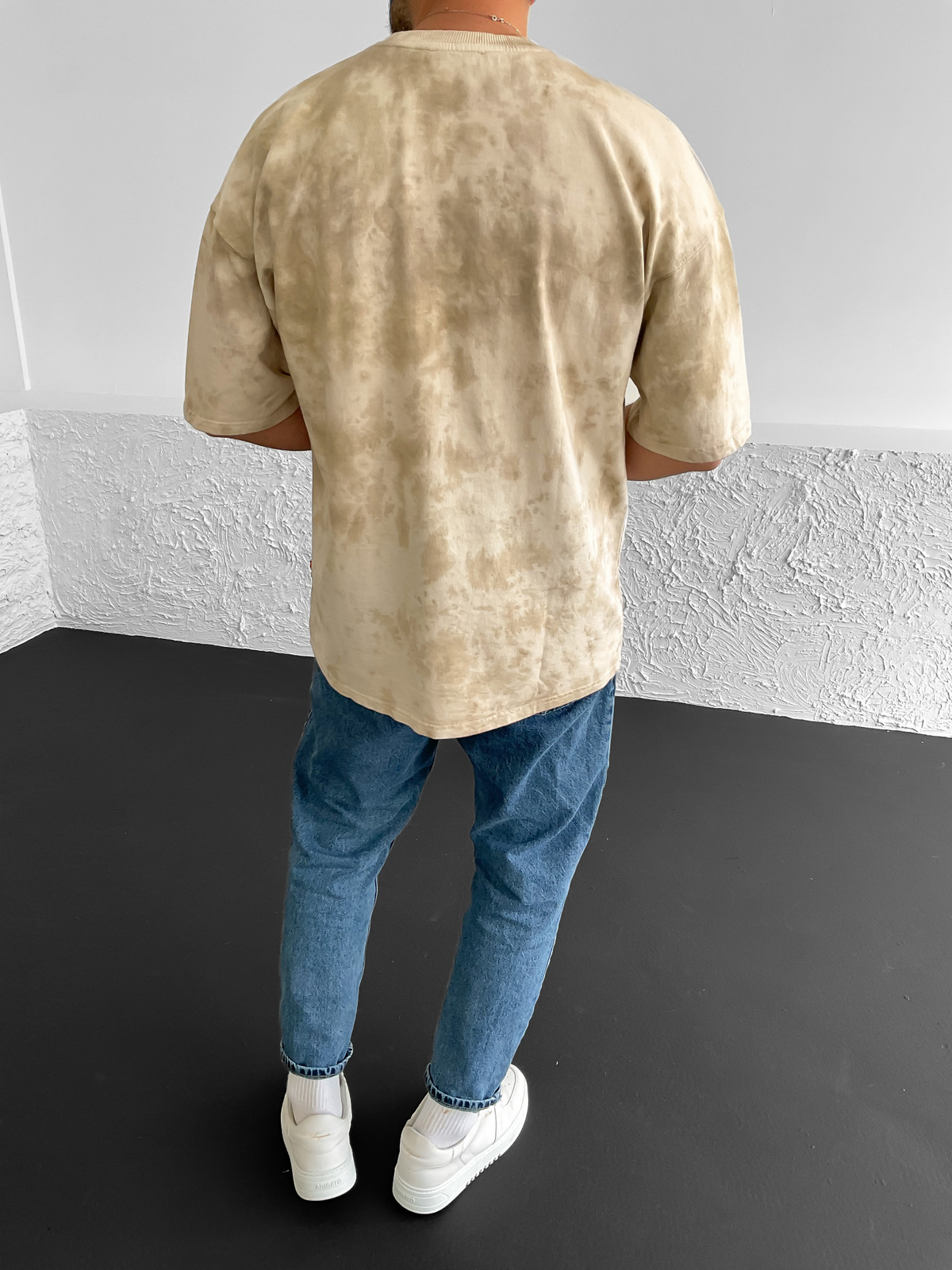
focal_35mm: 29
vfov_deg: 61.7
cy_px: 635
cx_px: 476
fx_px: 1063
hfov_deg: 48.2
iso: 32
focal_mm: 3
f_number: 1.8
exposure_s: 1/120
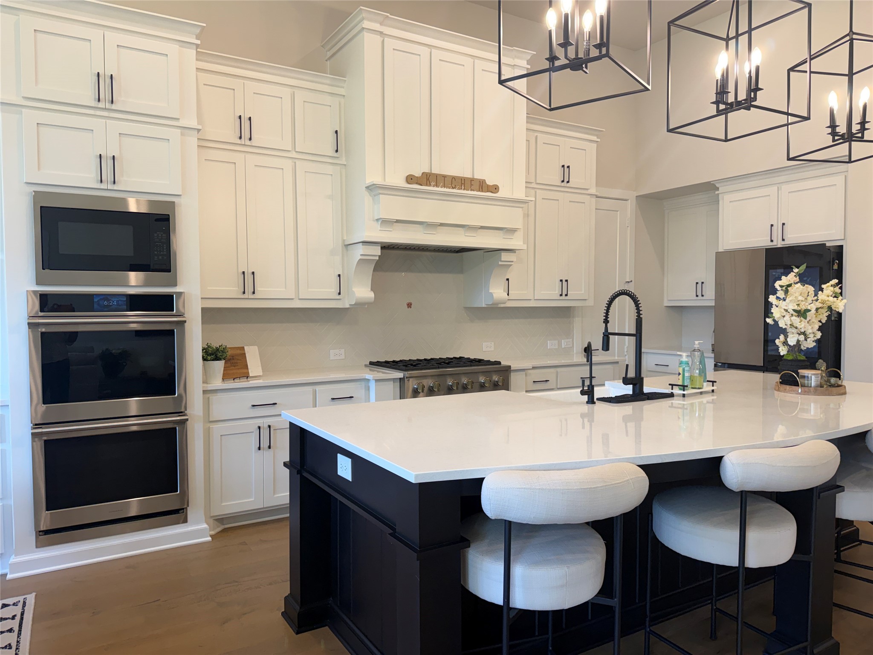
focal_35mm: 24
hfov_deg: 71.6
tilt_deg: -2.3
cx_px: 436
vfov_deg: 56.8
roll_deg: +0.7
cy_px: 328
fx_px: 605
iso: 125
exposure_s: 1/120
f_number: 1.78
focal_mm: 6.76
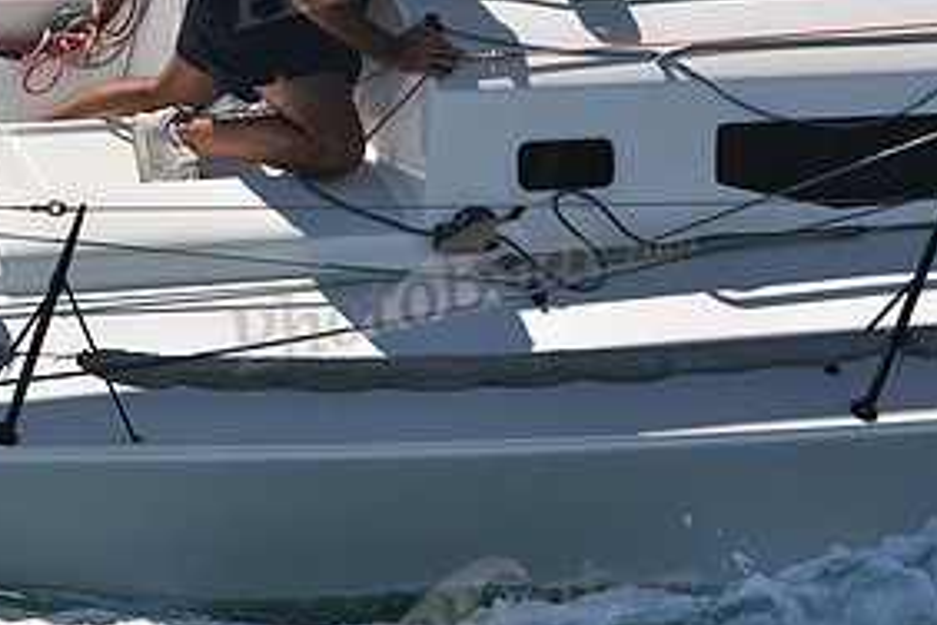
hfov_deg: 6.9
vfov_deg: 4.6
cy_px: 161
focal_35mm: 298
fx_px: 7756
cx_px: 60
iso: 320
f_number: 6.3
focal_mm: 145
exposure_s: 1/800
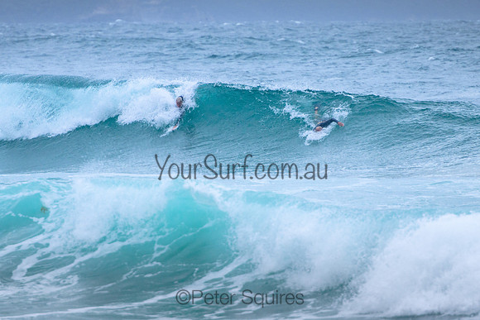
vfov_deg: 2.5
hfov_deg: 3.7
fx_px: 7337
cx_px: 238
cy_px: 116
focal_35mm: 550
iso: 640
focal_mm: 400
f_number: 5.6
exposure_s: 1/2000
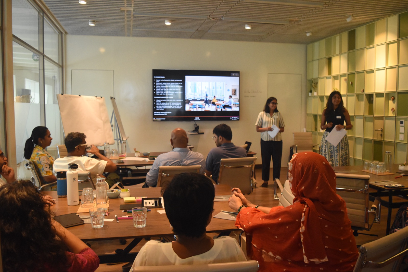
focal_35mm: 32
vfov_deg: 41.7
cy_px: 136
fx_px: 357
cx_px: 204
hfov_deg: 59.5
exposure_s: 1/500
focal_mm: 21
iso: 3200
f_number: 4
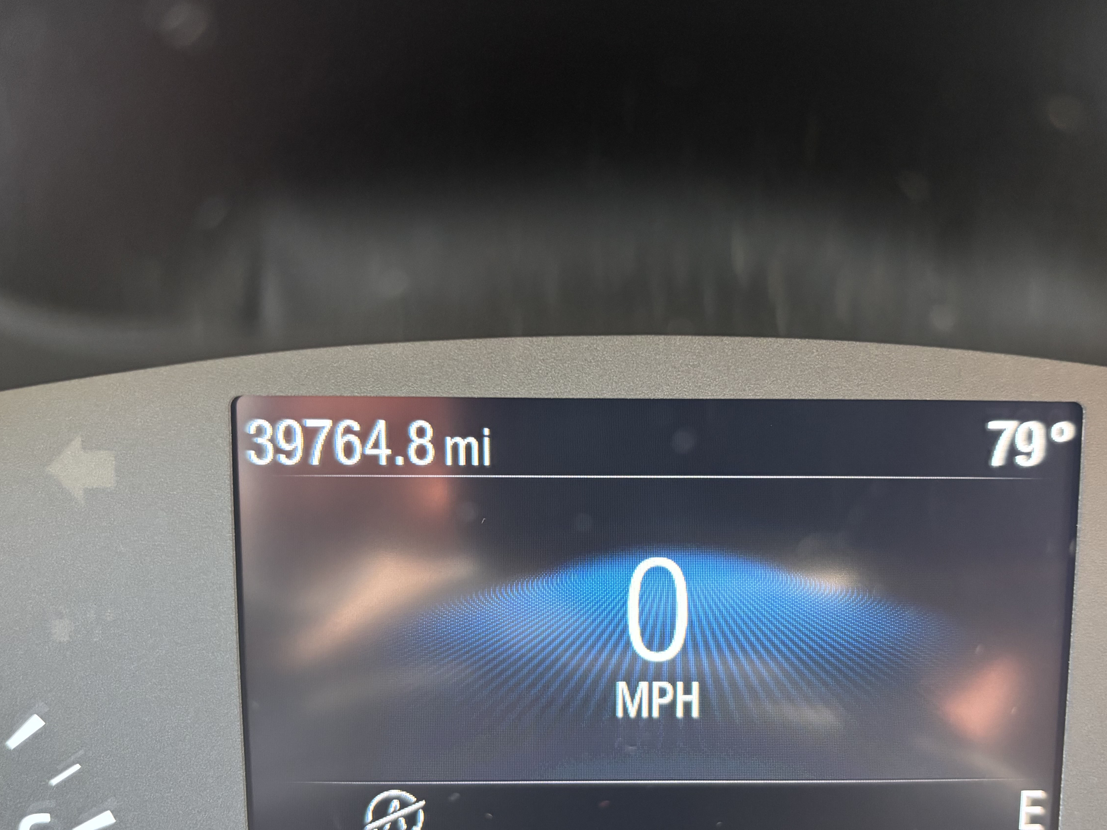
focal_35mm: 33
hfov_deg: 55.3
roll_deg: -1.7
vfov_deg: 42.7
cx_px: 603
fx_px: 1055
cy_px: 509
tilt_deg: -15.4
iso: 400
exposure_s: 1/45
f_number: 1.6
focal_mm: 5.96
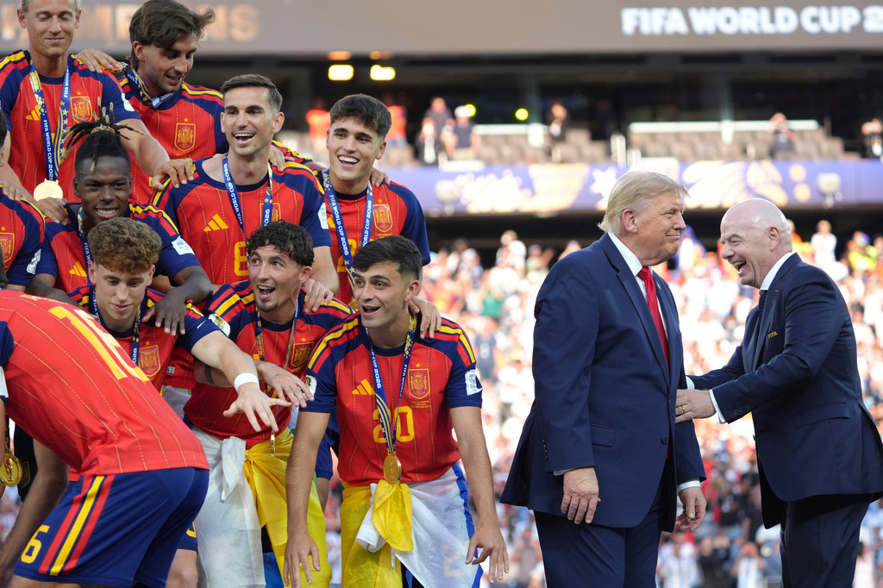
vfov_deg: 6.9
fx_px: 4904
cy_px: 294
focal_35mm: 200
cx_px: 442
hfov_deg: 10.3
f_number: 6.3
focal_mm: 200
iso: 1000
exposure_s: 1/1000
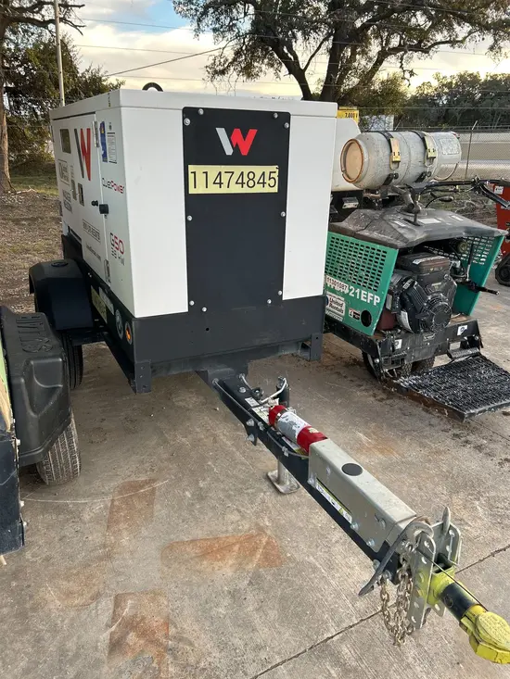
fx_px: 511
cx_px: 255
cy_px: 340
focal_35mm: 26
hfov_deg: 53.1
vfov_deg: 67.3
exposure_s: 1/121
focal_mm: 5.7
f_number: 1.5
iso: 32
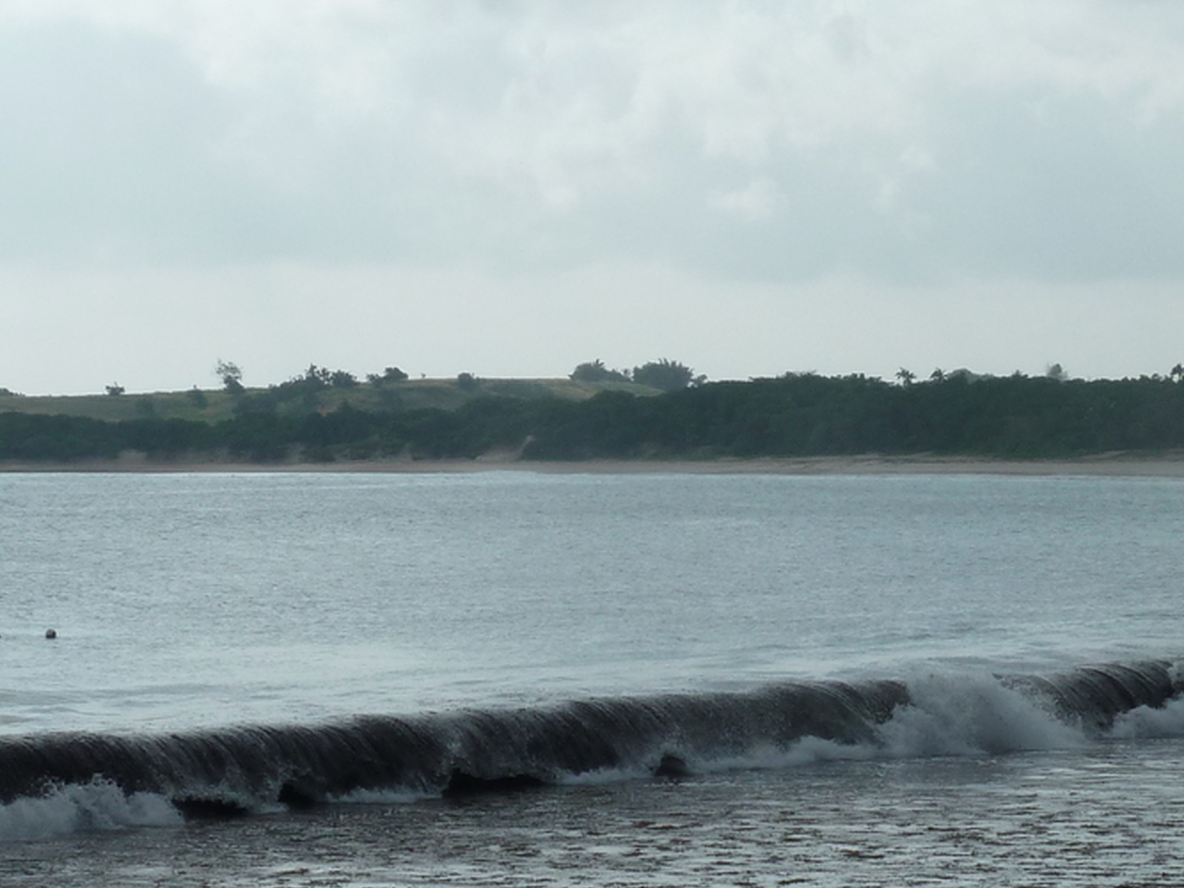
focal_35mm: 132
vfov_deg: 11.2
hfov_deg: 14.9
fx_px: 4514
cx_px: 639
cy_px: 765
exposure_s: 1/1000
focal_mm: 9.1
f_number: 5.6
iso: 80
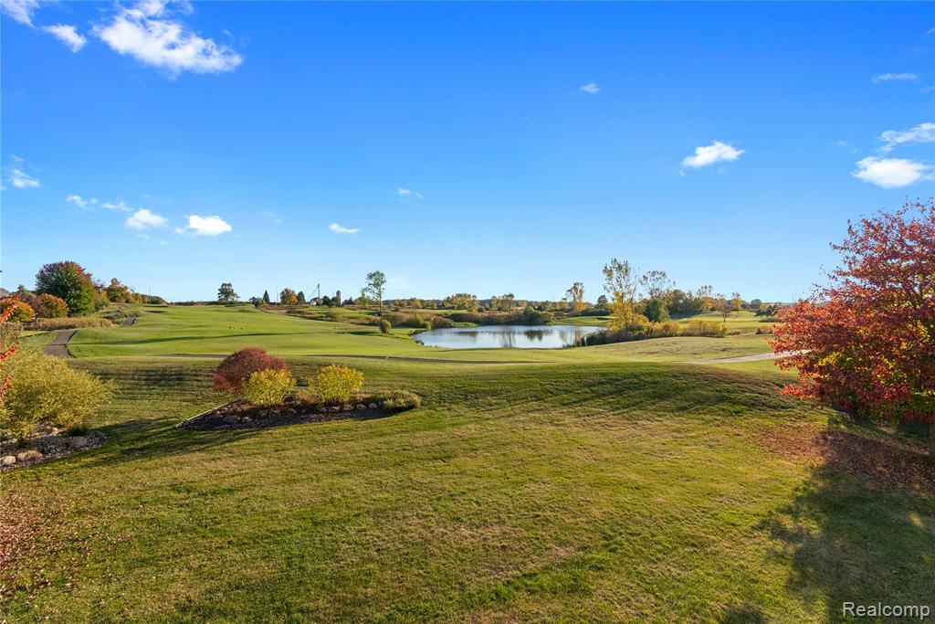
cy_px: 312
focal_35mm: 17
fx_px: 442
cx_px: 468
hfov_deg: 93.3
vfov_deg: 70.5
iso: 320
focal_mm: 17
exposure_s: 1/1000
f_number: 9
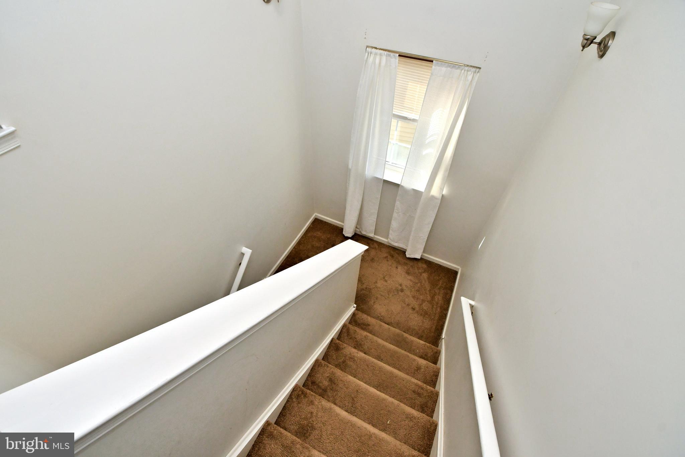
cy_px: 228
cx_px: 342
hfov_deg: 100.4
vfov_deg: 77.3
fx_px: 285
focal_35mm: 15
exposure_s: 1/250
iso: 1000
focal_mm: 10
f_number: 7.1
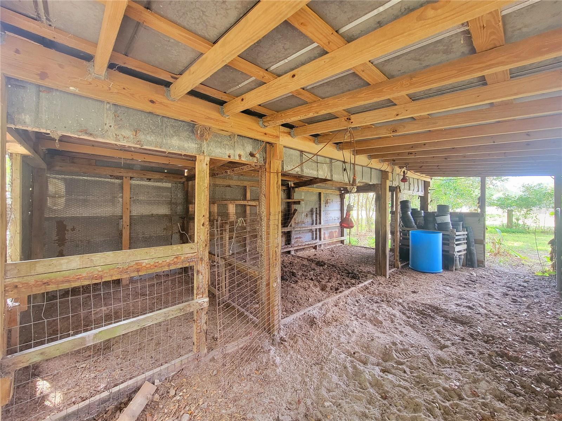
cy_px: 210
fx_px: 211
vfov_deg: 89.9
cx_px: 281
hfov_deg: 106.2
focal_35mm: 13
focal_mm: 2.2
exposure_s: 1/40
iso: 400
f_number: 2.2
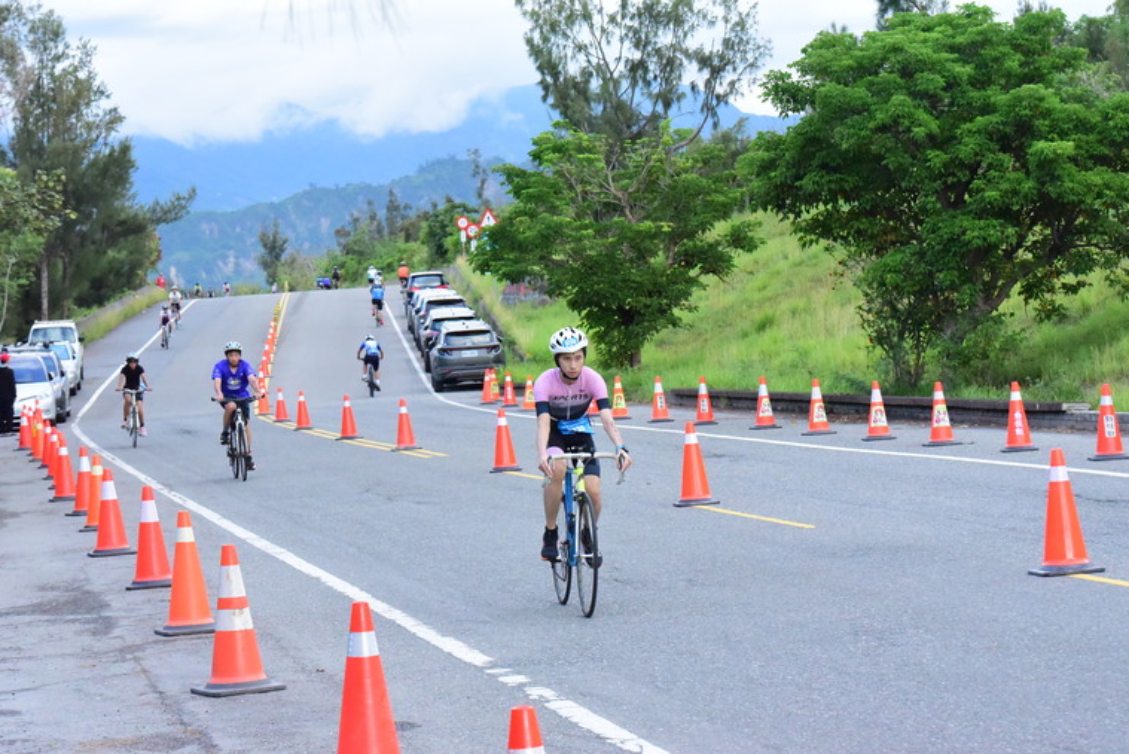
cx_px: 565
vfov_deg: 12.1
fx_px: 3546
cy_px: 374
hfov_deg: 18.1
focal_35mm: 113
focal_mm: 110
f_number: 13
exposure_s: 1/2500
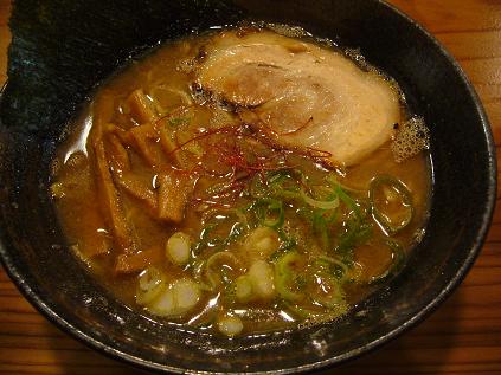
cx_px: 250
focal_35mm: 35
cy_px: 188
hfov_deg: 52.6
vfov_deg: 40.7
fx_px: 506
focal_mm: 5.8
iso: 200
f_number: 2.8
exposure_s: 1/8
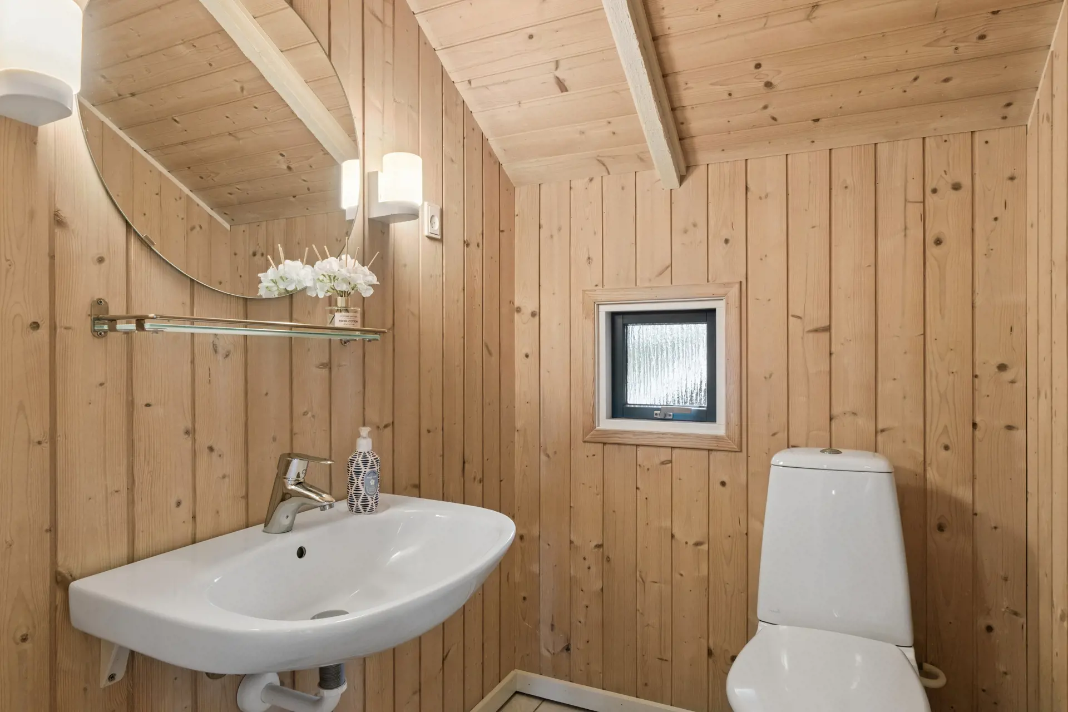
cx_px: 534
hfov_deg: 81.2
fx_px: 623
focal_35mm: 21
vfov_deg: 59.5
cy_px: 356
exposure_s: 1/5
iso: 200
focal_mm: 14
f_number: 8
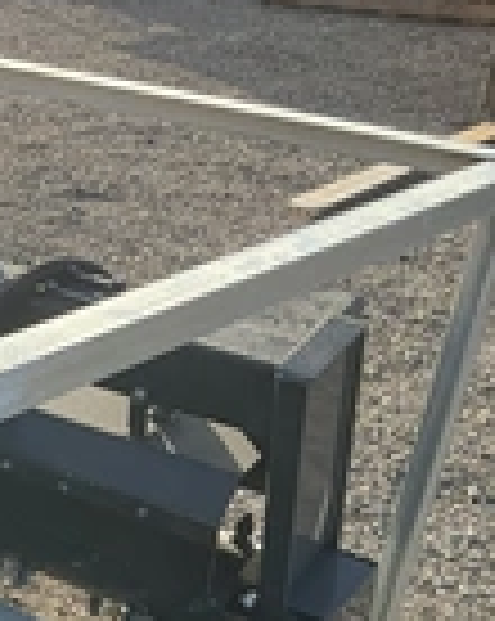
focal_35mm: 82
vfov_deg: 22.8
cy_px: 536
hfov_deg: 16.3
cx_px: -333
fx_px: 1505
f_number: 1.8
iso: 25
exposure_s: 1/435
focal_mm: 3
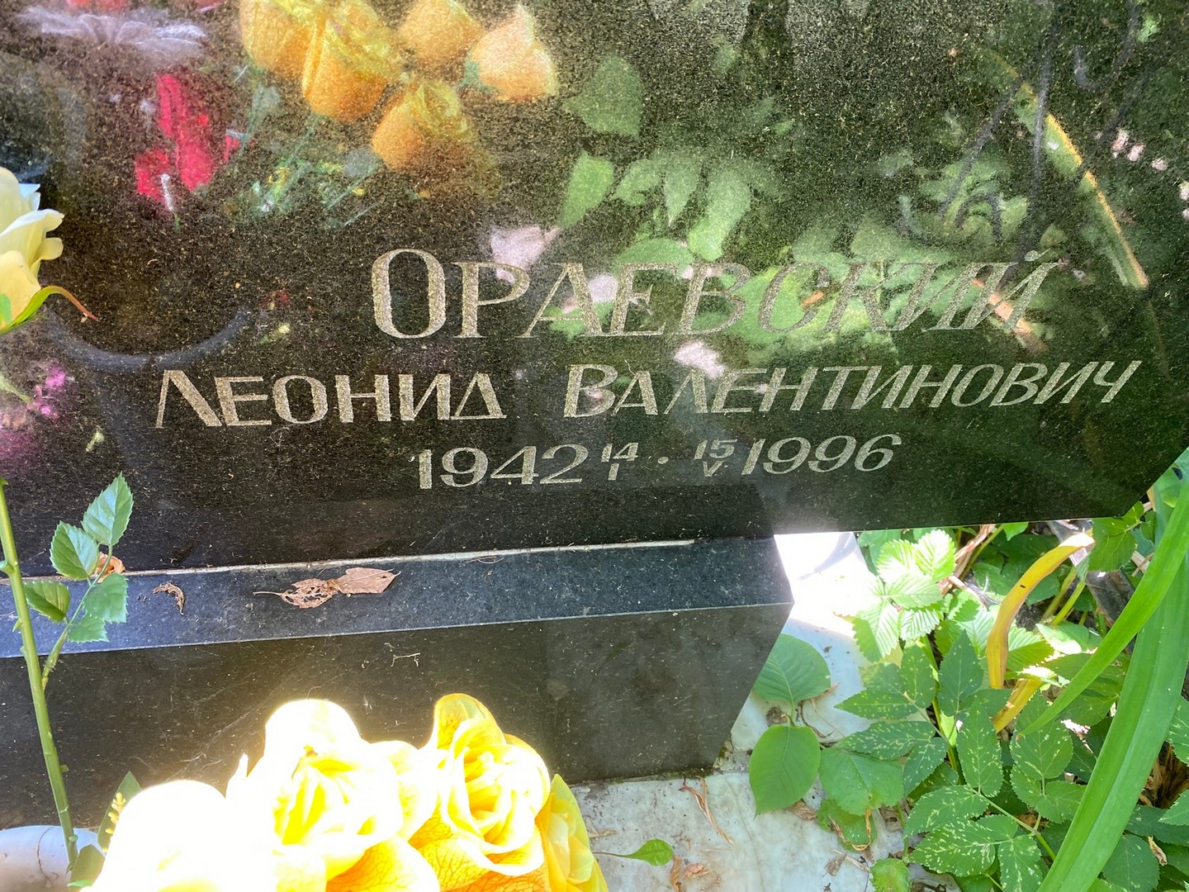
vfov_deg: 53.1
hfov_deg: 67.3
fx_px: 893
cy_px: 446
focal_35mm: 26
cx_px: 594
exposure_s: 1/112
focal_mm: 4.25
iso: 125
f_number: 1.8
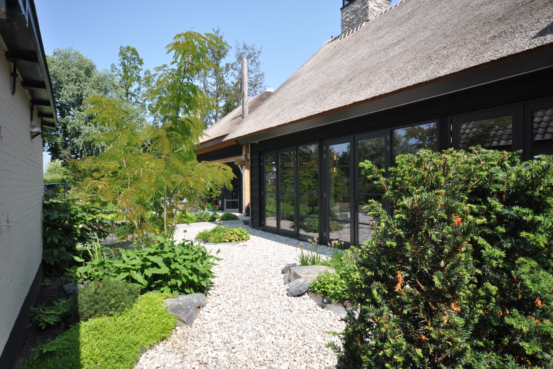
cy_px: 184
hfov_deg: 81.2
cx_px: 276
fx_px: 323
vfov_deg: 59.5
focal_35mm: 21
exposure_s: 1/250
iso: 200
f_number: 8
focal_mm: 14
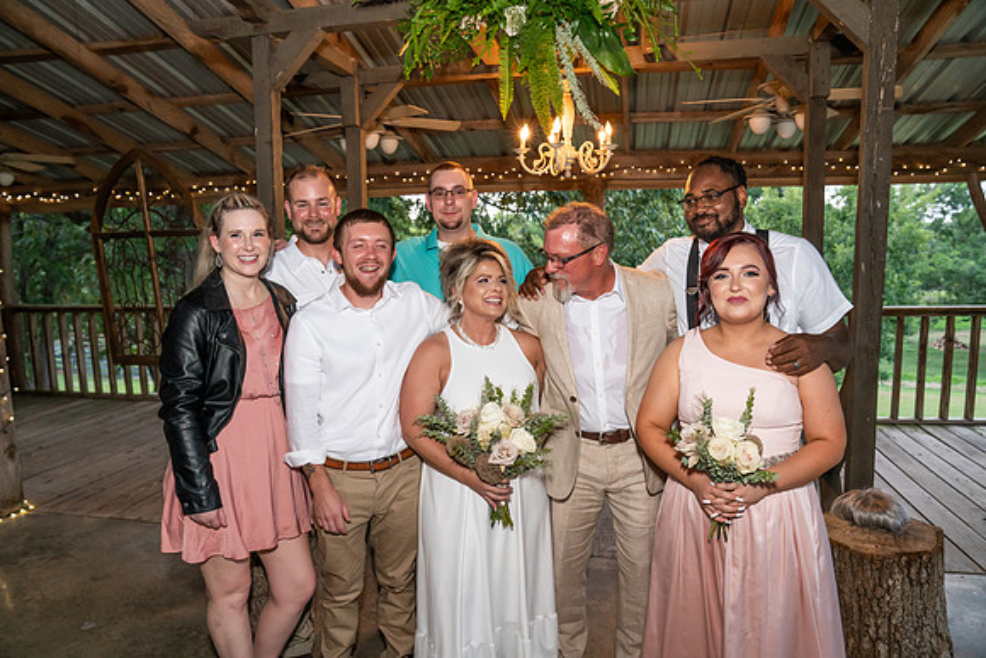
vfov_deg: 53.2
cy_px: 329
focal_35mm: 24
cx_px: 493
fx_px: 657
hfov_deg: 73.7
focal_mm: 24
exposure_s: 1/125
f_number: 4.5
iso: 1600
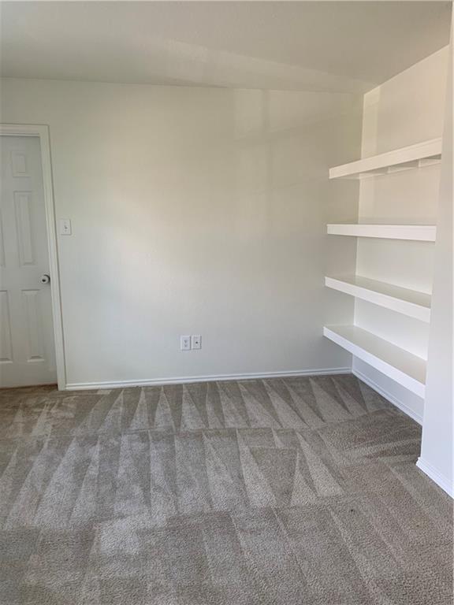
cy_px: 302
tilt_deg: -9.2
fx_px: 455
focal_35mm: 26
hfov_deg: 53.1
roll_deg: -0.7
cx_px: 227
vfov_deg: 67.3
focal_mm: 4.25
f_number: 1.8
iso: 100
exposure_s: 1/84
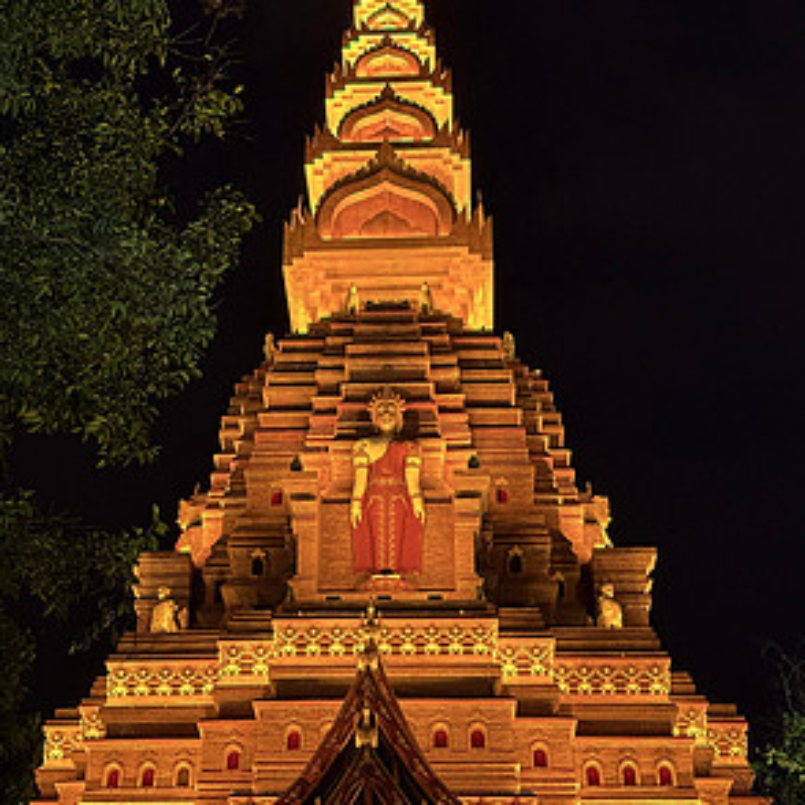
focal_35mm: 65
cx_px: 348
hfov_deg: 26.5
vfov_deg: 26.4
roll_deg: -2.4
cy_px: 307
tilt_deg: +32.5
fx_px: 1710
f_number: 1.78
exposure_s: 1/33
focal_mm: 6.76
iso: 500
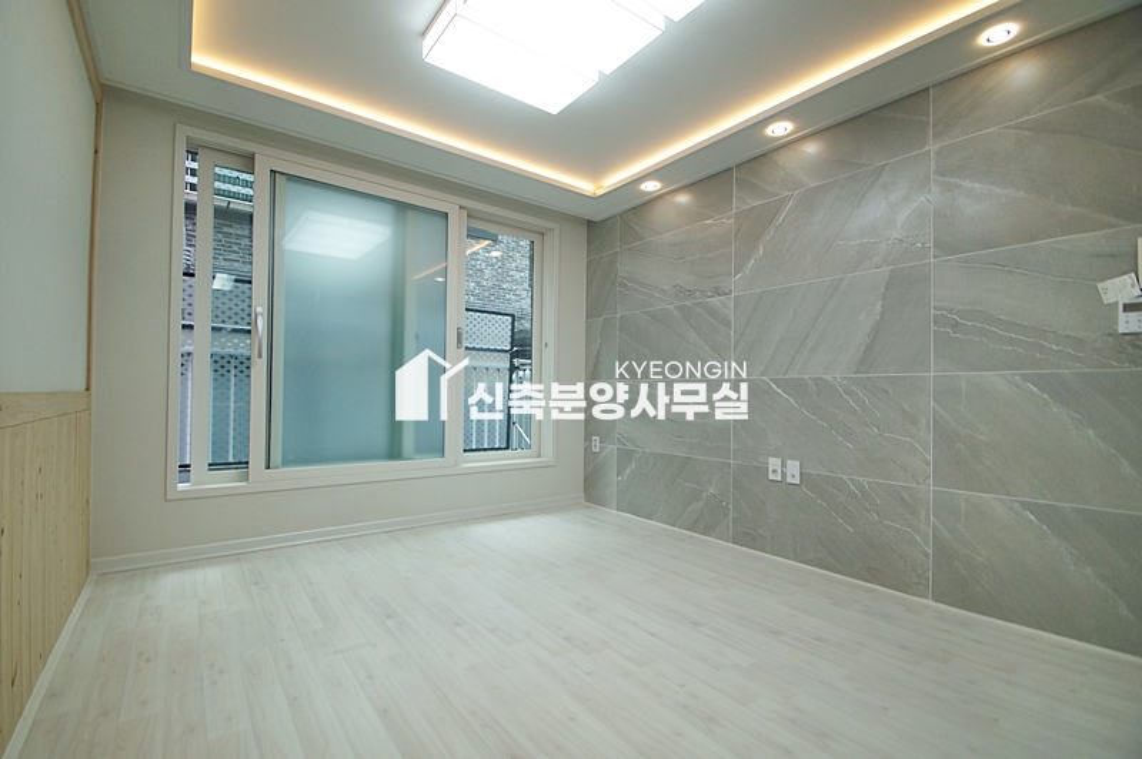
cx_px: 571
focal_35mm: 15
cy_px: 380
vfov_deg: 77.2
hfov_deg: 100.4
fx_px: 475
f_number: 4
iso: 800
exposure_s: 1/400
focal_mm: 10
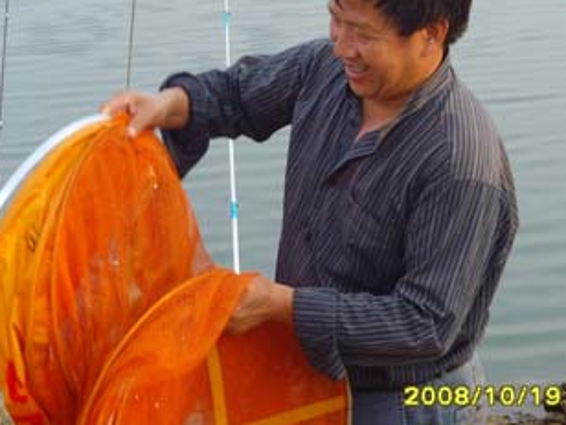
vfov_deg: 11.4
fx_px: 2126
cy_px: 122
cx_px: 259
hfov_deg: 15.2
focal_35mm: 130
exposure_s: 1/125
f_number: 4.2
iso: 80
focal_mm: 13.7
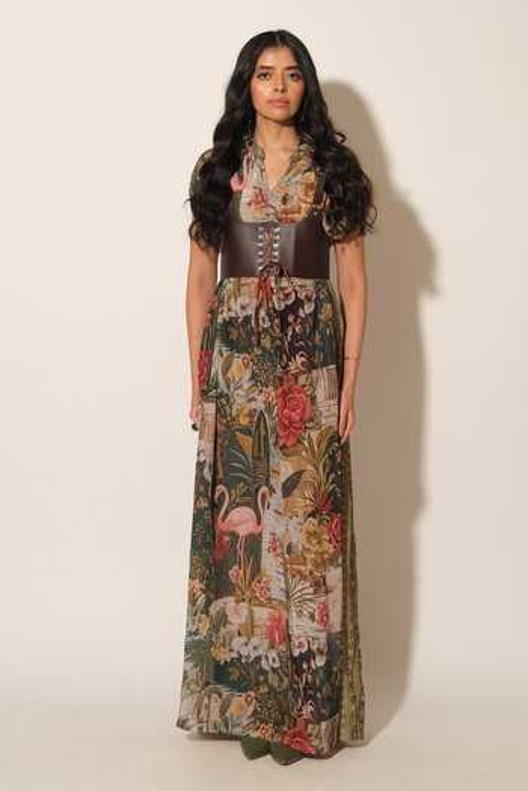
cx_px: 264
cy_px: 396
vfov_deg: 36.9
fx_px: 1188
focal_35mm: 54
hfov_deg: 25.1
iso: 160
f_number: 5
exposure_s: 1/160
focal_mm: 35.8
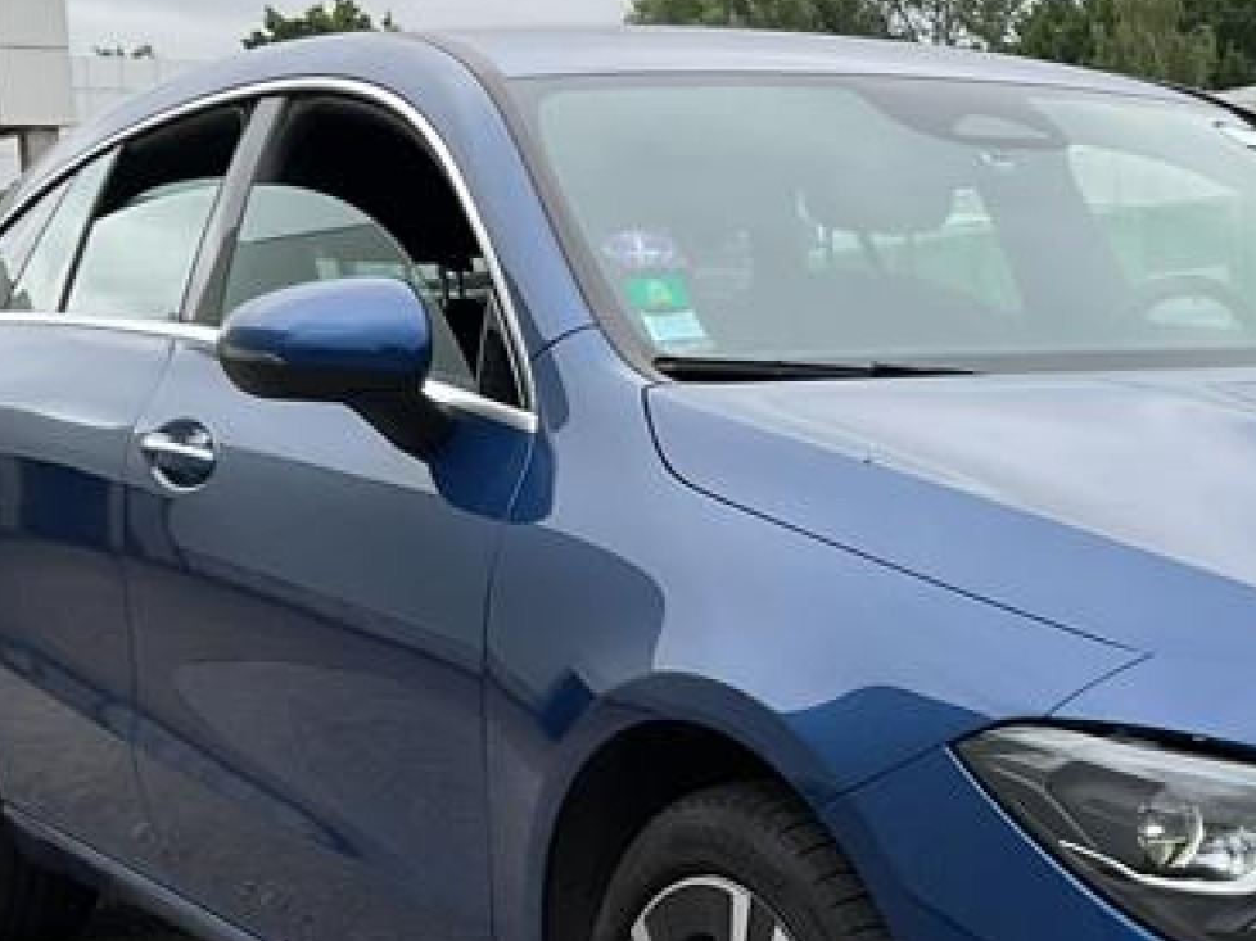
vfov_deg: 17.9
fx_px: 2938
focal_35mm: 81
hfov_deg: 23.1
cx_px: 1275
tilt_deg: -10.2
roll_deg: -0.1
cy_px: 854
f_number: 1.8
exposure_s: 1/397
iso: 16
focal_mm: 3
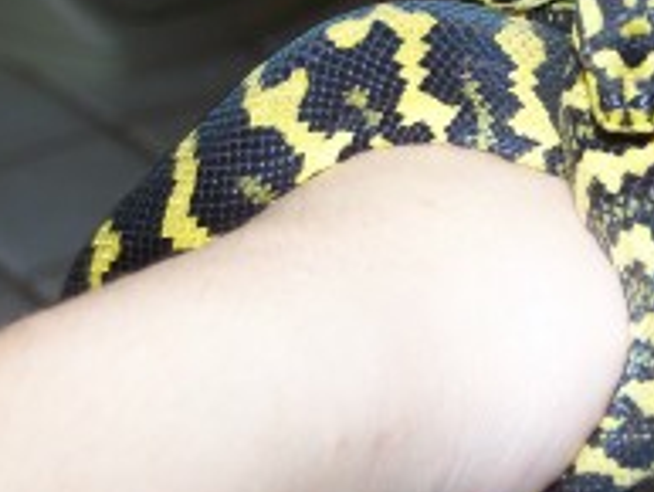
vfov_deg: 12.1
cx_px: 552
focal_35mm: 122
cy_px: 75
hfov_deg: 16.0
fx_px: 2306
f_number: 3.1
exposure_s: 1/50
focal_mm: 9.8
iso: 80
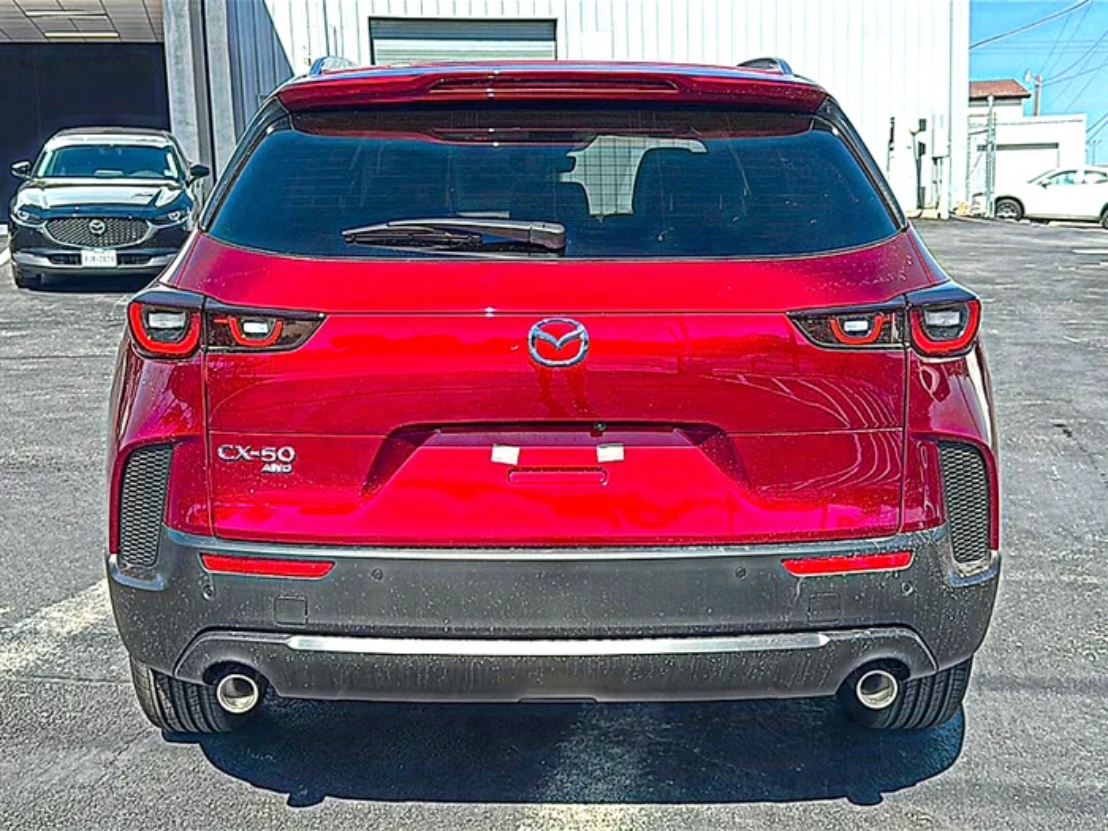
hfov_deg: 50.1
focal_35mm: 37
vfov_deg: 38.7
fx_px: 1184
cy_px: 416
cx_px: 554
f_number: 1.78
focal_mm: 6.86
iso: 80
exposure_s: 1/2075
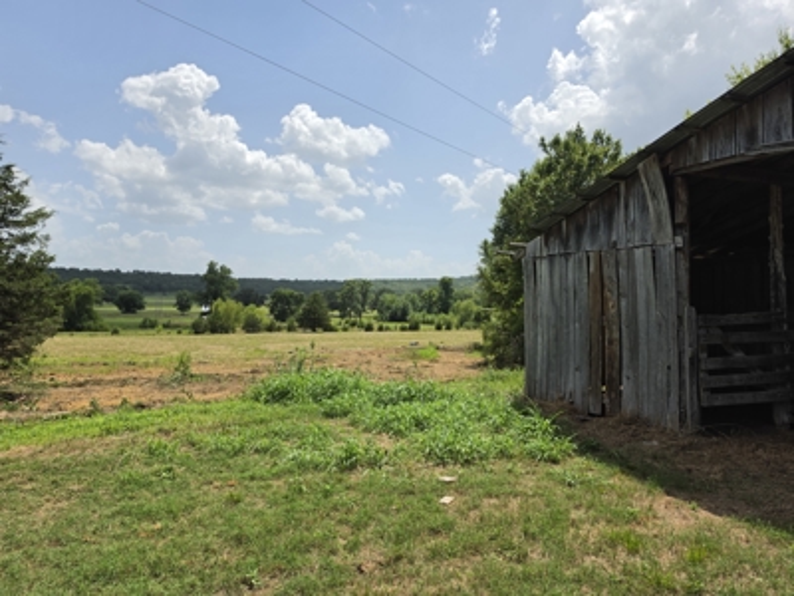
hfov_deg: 73.9
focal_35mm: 23
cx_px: 397
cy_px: 298
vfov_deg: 58.9
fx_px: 528
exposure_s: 1/7939
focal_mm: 6.5
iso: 50
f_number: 1.4
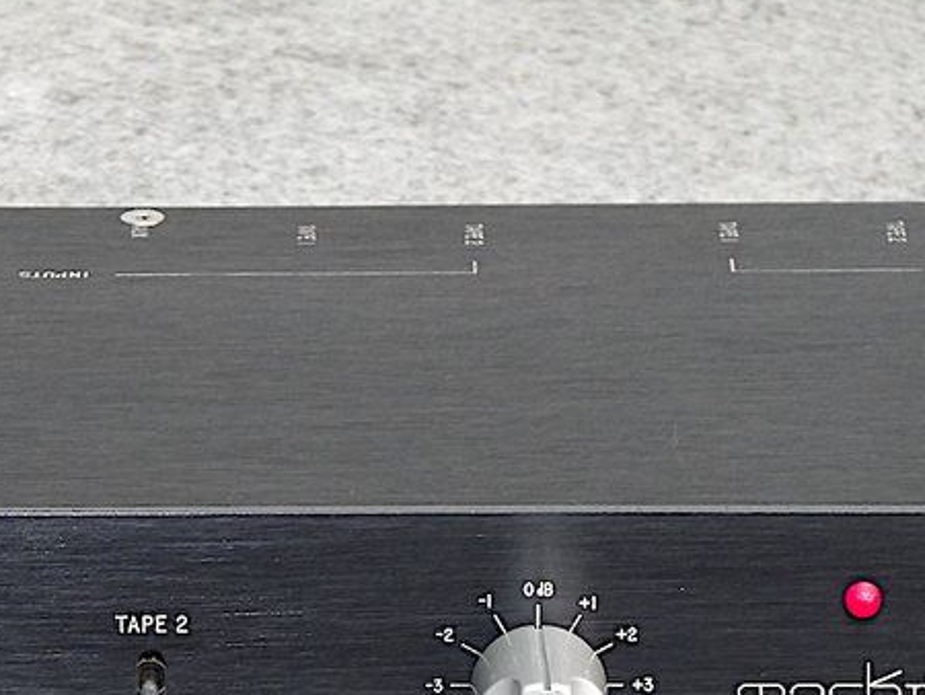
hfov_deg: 5.8
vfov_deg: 4.4
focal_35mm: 341
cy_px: 650
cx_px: 70
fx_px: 9117
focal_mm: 28.7
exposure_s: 1/10
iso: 200
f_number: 5.5
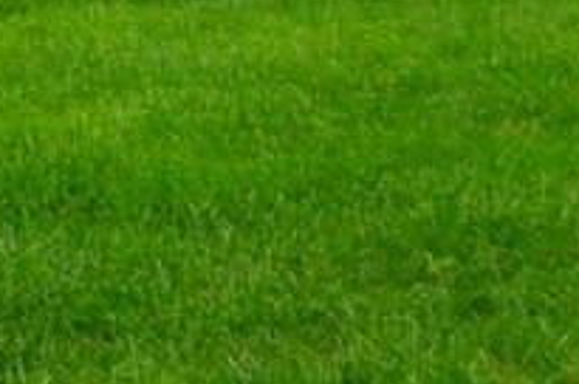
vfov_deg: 4.3
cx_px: -1647
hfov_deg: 5.9
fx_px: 4882
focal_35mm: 304
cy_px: -916
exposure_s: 1/200
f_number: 7.1
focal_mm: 26
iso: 200
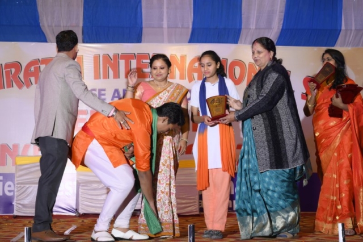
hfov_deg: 28.9
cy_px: 121
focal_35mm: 70
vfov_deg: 19.4
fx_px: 705
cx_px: 182
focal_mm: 70
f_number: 7.1
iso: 1000
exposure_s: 1/200
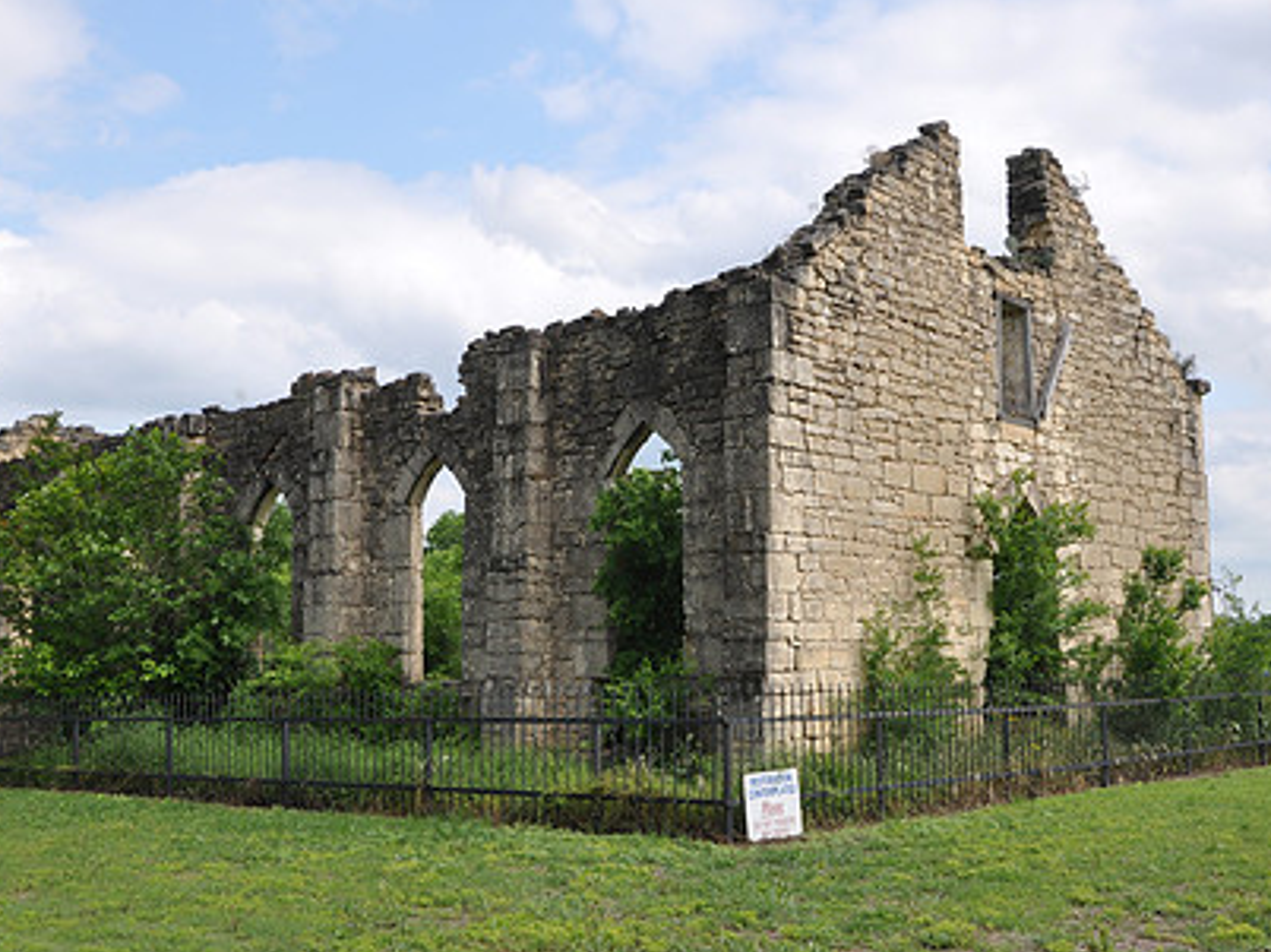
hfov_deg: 43.2
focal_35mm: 44
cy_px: 577
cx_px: 667
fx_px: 1603
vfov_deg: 32.9
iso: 200
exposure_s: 1/100
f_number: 10
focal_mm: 21
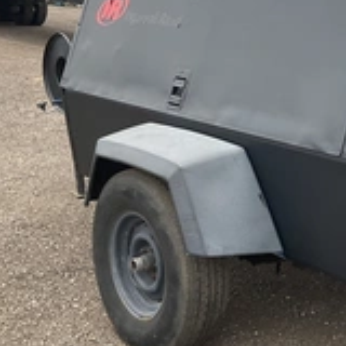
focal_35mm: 64
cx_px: 372
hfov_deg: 25.1
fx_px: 724
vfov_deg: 26.9
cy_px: 158
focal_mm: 3
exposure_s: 1/683
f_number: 1.8
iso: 25
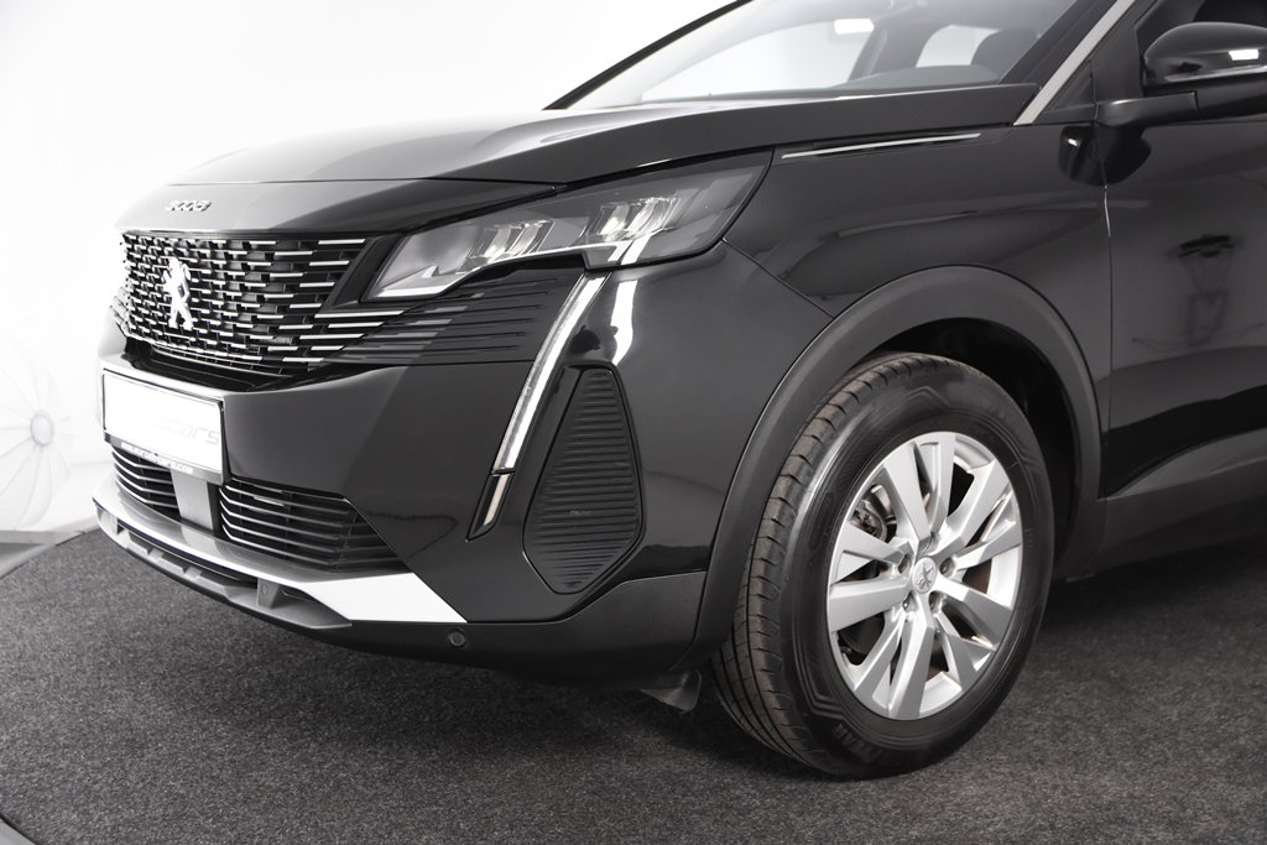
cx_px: 634
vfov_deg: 31.9
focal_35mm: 42
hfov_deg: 46.4
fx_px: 1478
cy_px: 422
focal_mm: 28
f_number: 4
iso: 1600
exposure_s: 1/60
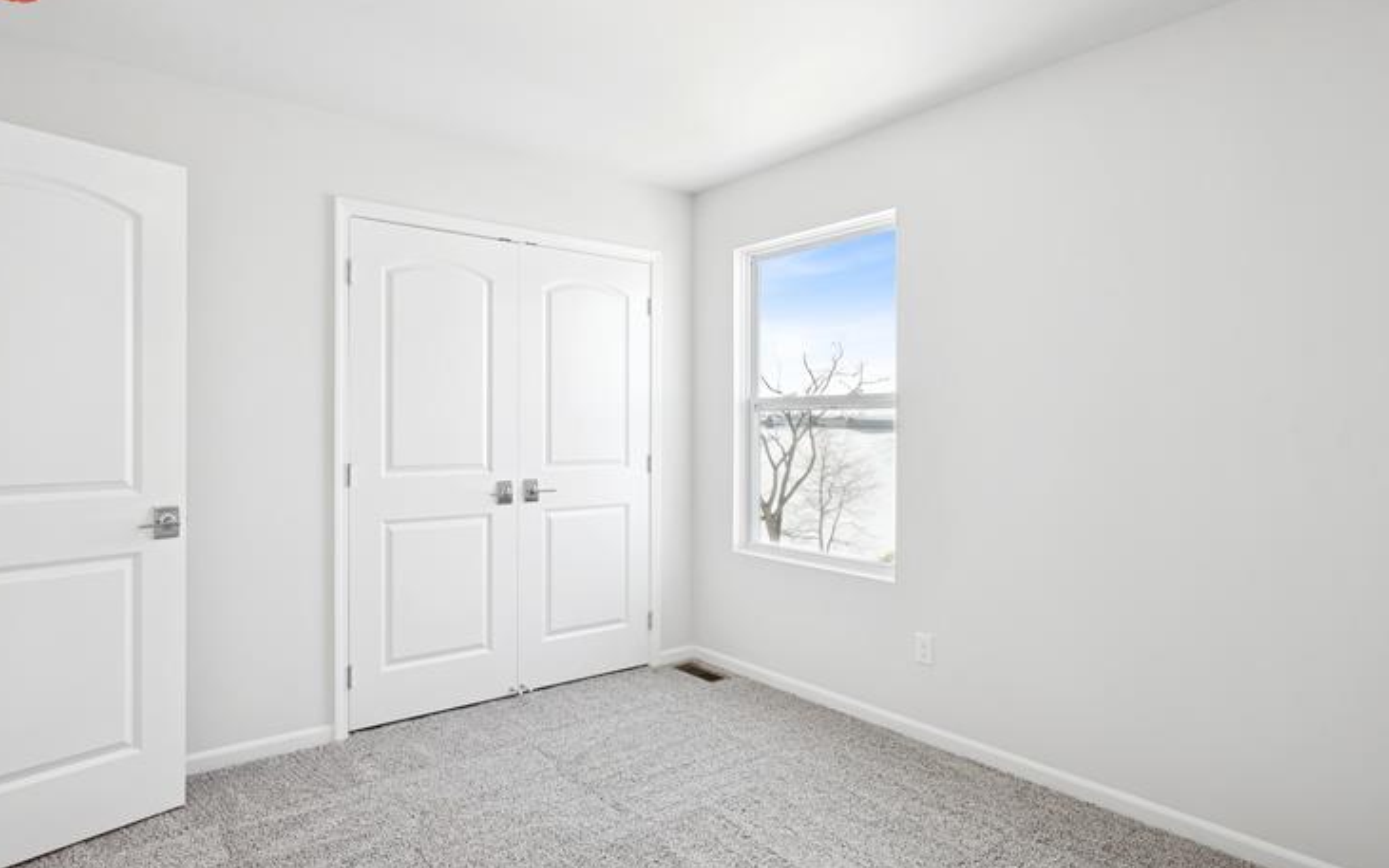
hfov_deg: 84.4
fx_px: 757
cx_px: 587
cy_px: 428
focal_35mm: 20
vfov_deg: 59.7
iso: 100
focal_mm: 14
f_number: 9
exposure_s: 1/4
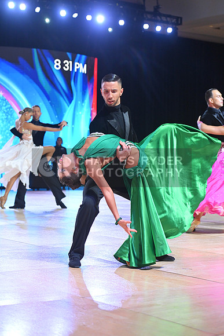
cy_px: 168
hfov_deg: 17.1
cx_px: 112
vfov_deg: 25.4
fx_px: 746
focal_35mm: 80
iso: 2000
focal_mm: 80
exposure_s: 1/250
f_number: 4
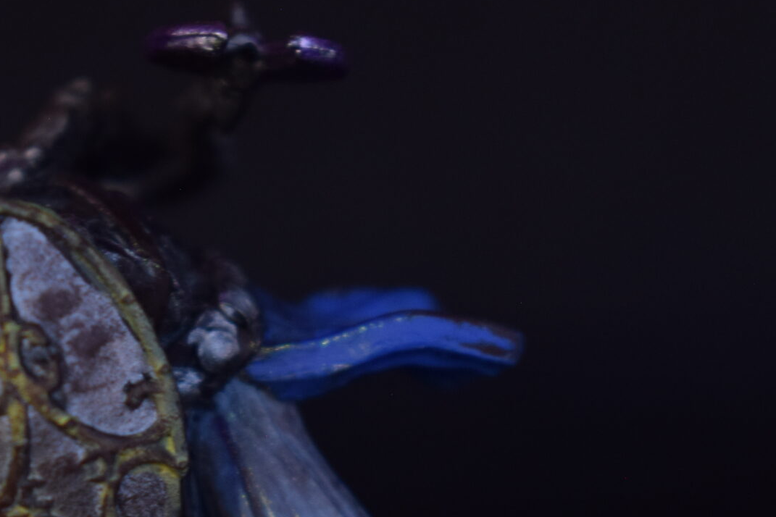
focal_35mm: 197
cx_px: 168
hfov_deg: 10.4
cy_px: 341
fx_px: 4250
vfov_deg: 7.0
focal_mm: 55
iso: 400
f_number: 5.6
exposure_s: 1/30
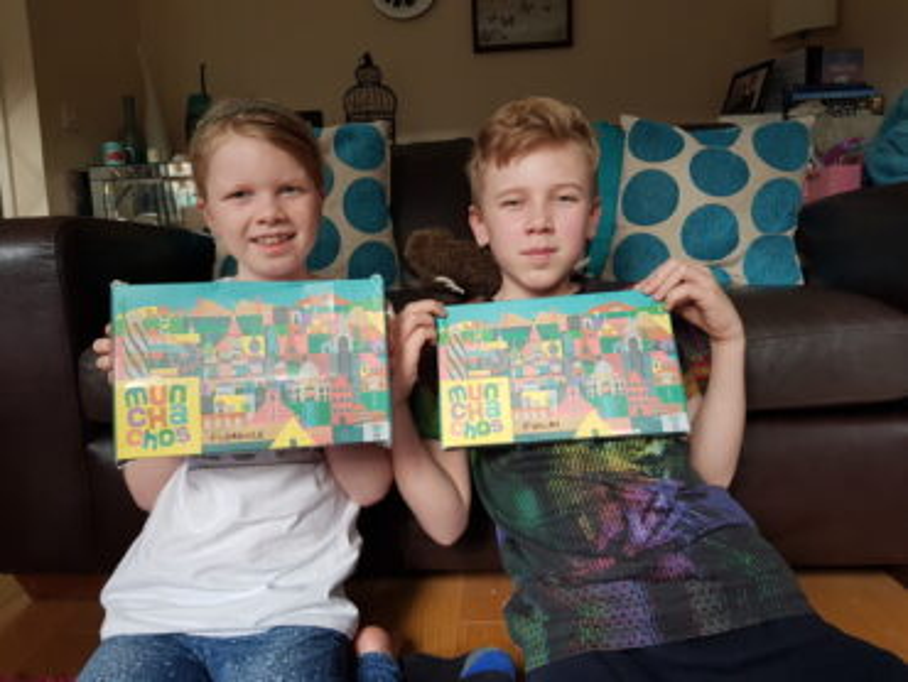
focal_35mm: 26
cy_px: 341
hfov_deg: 67.3
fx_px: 682
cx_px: 454
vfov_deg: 53.1
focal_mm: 4.2
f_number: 1.7
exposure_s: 1/100
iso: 80
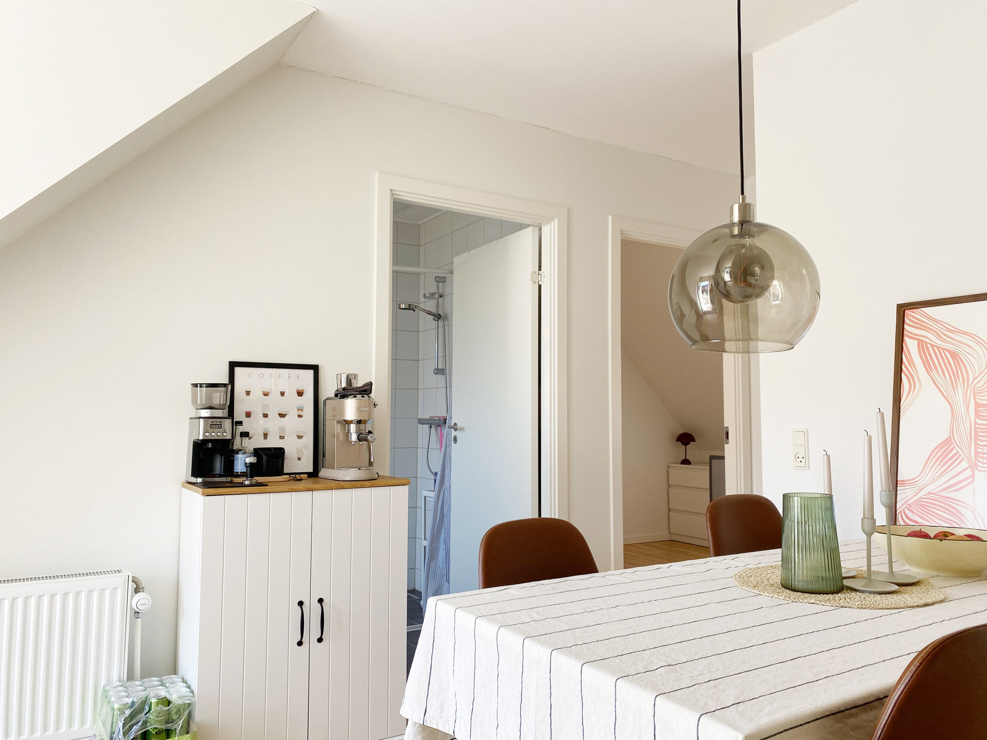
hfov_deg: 67.3
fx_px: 741
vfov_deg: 53.1
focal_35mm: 26
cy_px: 370
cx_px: 494
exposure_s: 1/122
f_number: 1.8
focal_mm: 4.25
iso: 64
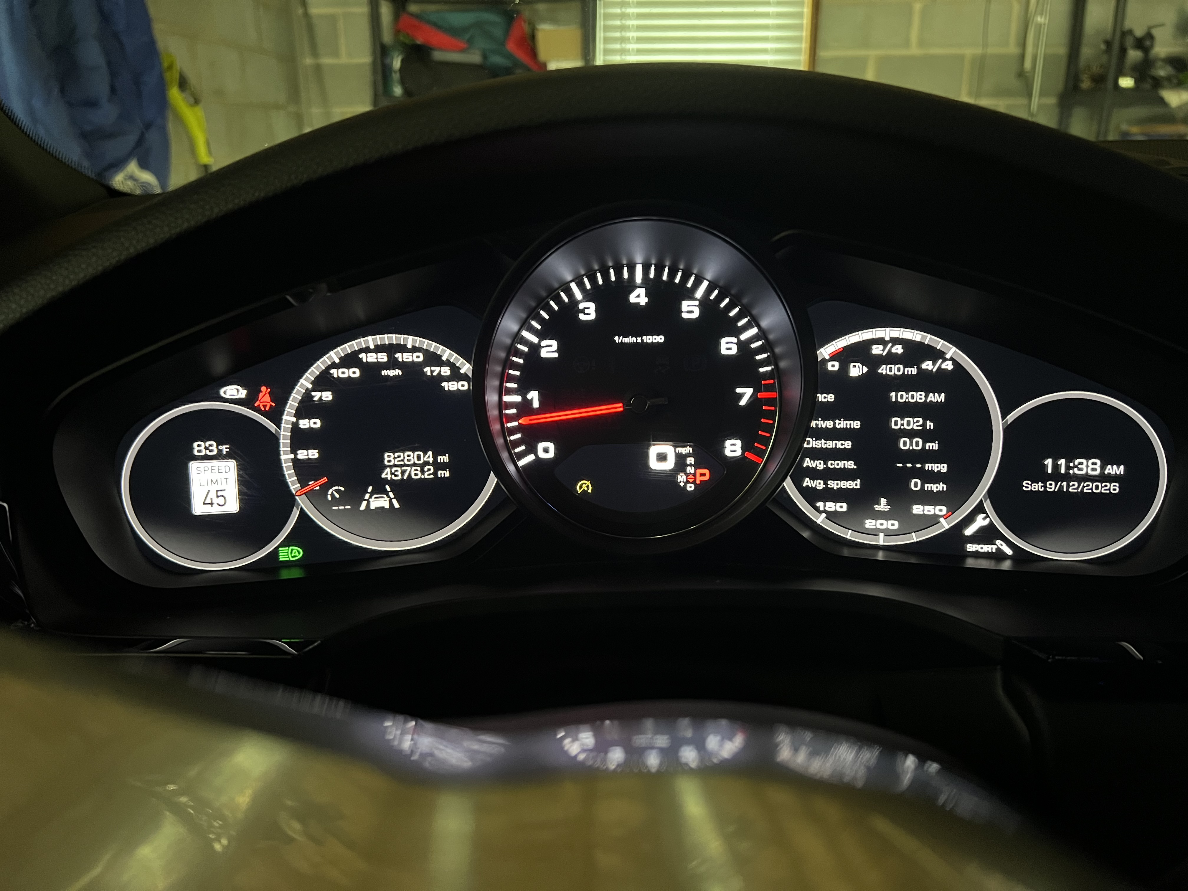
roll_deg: +0.4
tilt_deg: -18.9
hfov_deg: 67.3
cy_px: 446
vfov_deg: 53.1
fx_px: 892
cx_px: 594
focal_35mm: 26
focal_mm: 5.7
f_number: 1.5
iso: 640
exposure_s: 1/30
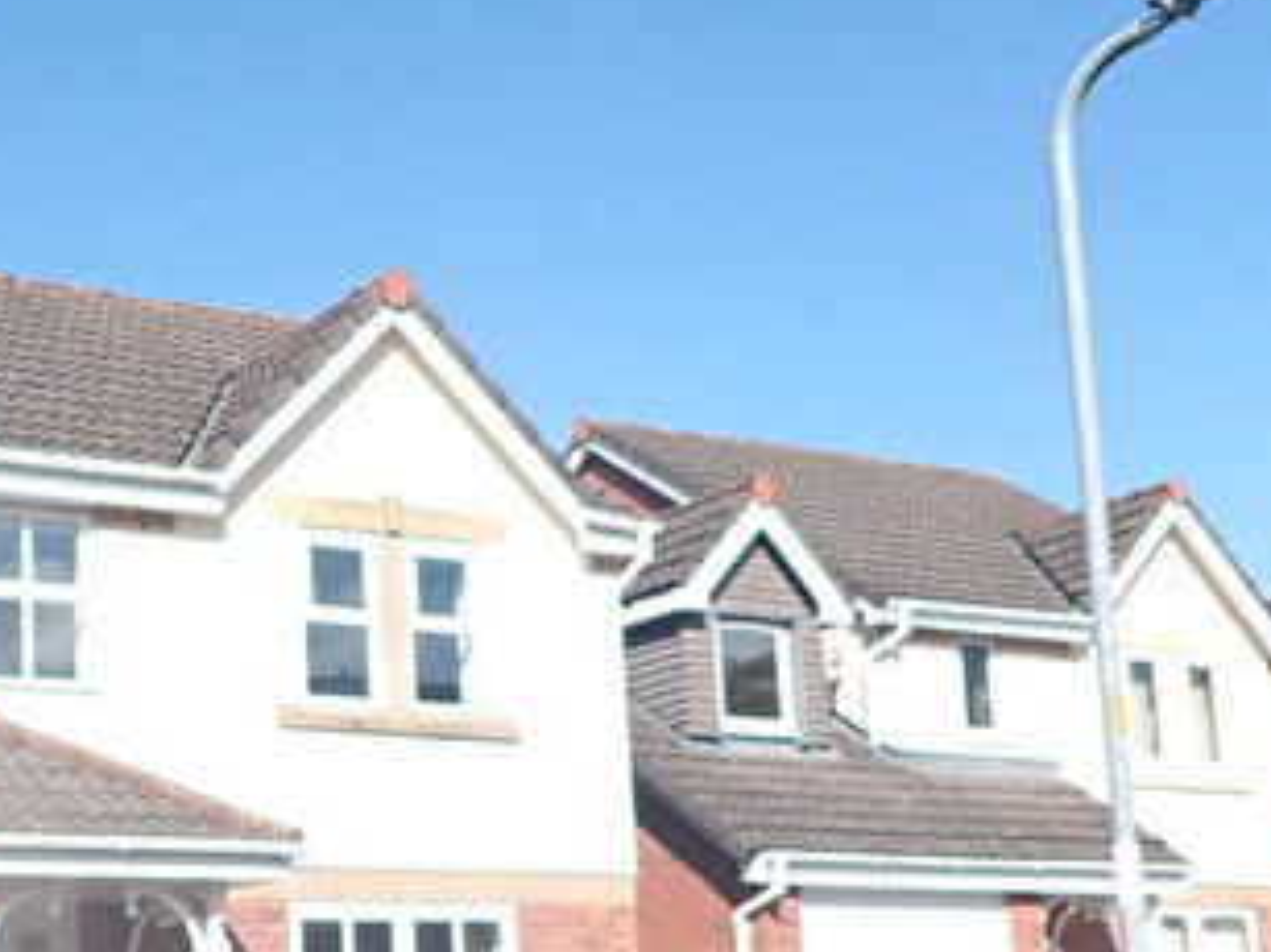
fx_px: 2092
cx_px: 132
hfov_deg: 32.2
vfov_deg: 25.2
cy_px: 755
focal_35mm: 57
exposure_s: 1/2000
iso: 100
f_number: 2
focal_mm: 4.5
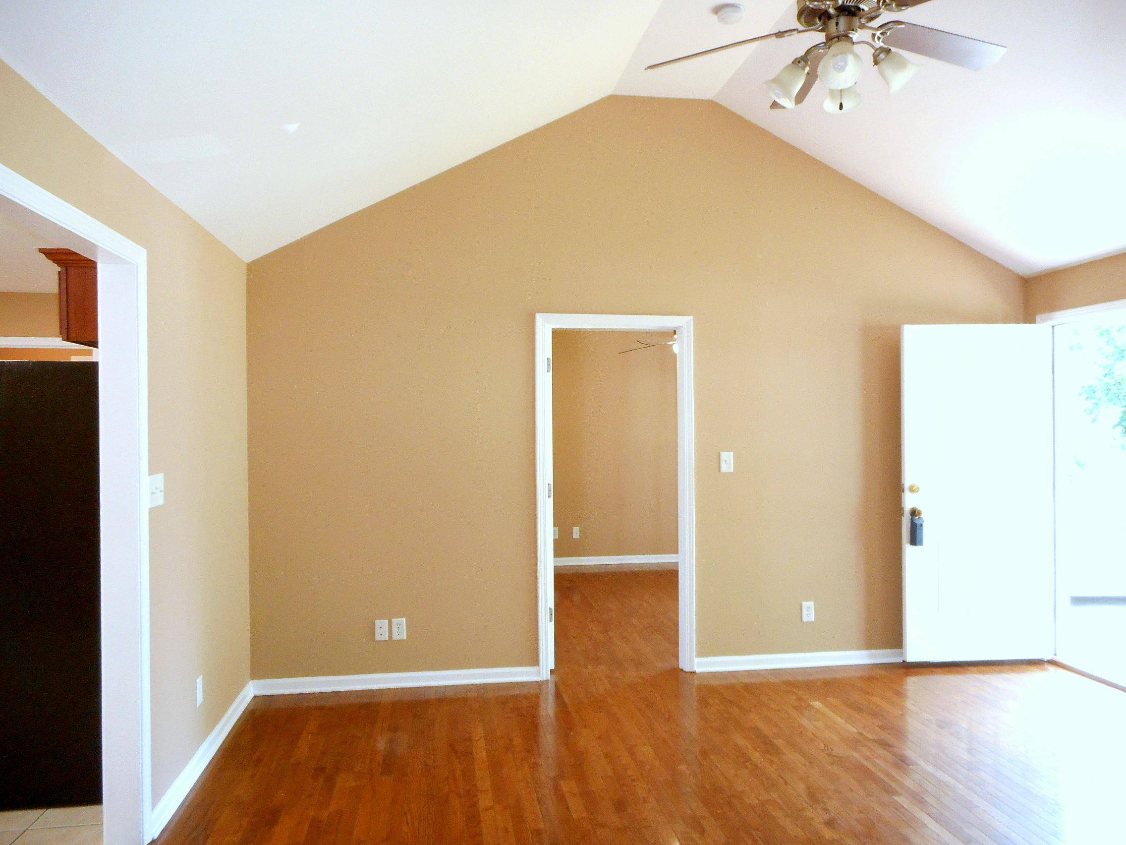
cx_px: 563
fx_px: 813
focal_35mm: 25
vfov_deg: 54.9
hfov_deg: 69.4
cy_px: 422
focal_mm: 4.5
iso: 500
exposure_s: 1/25
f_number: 3.7
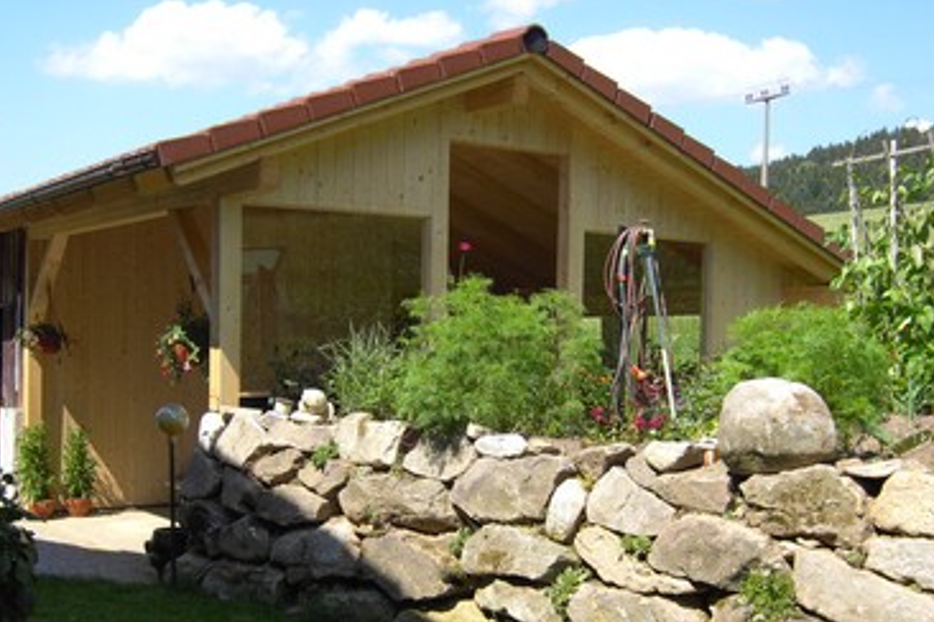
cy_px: 372
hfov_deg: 39.6
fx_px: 1297
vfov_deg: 26.9
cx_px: 459
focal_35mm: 50
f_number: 4.8
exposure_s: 1/160
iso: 50
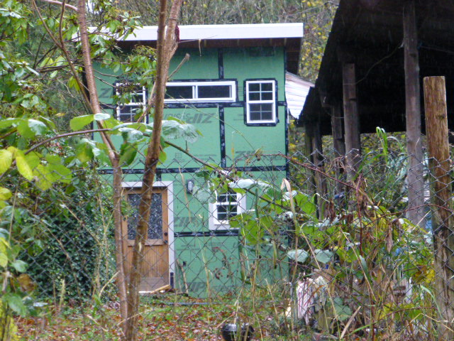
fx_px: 2308
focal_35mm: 176
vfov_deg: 8.4
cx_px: 227
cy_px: 170
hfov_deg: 11.2
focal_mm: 31.3
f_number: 5.4
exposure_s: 1/200
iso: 1600
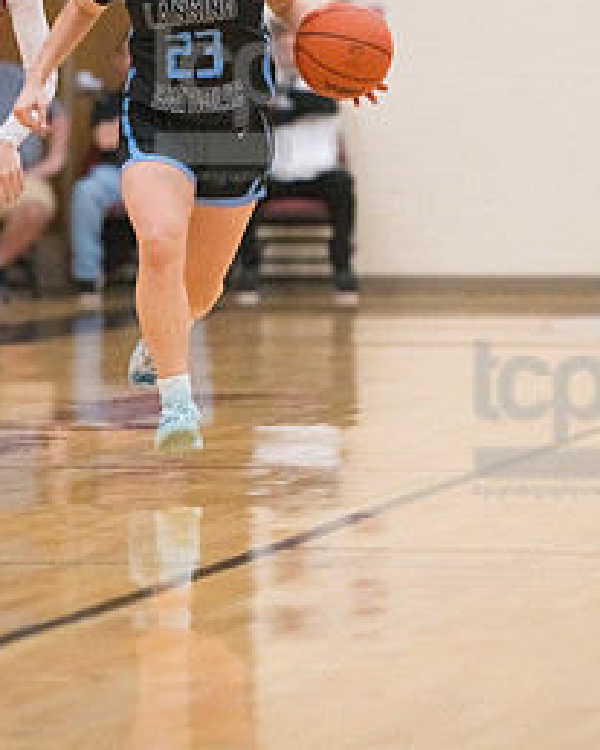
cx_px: 223
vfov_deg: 5.9
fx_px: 7241
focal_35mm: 326
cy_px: 104
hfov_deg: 4.7
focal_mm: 200
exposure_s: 1/1600
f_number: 4
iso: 8000
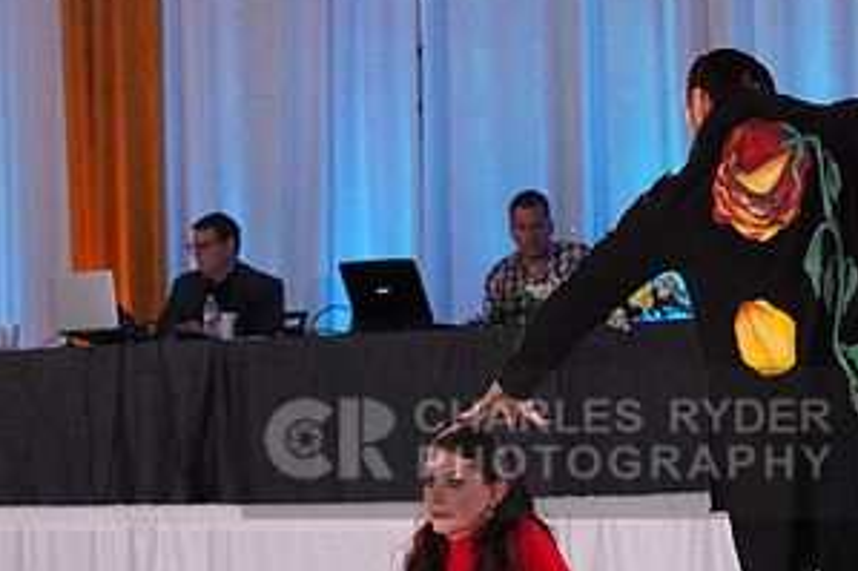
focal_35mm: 200
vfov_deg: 6.9
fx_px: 4764
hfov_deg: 10.3
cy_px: 443
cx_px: 554
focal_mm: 103
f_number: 5.6
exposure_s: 1/200
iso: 1600
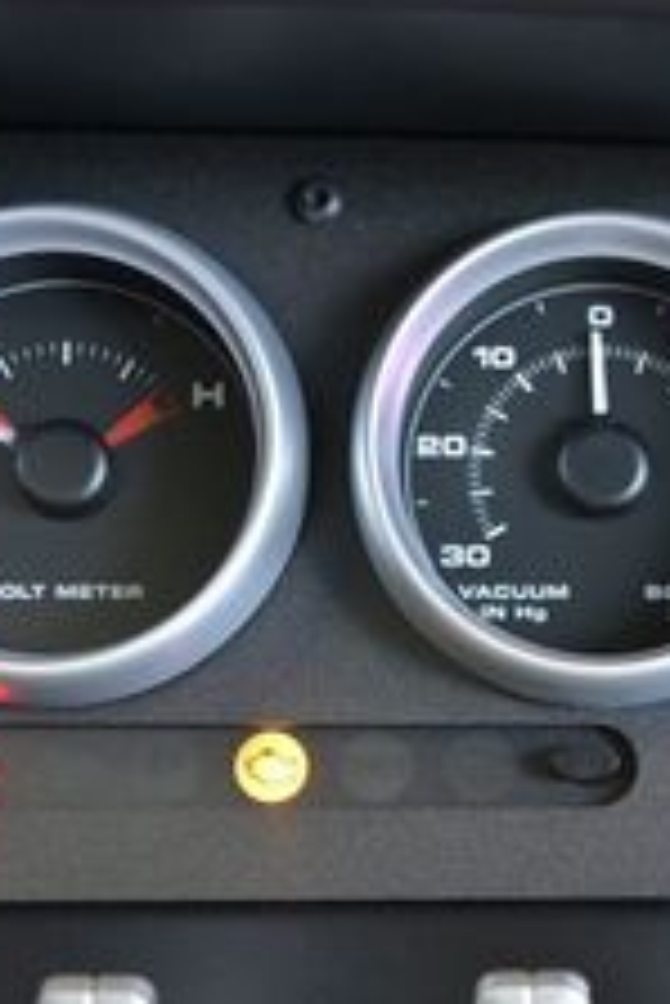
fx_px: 3038
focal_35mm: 109
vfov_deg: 18.6
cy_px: 756
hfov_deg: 12.2
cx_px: 872
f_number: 4.5
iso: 1250
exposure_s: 1/50
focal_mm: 38
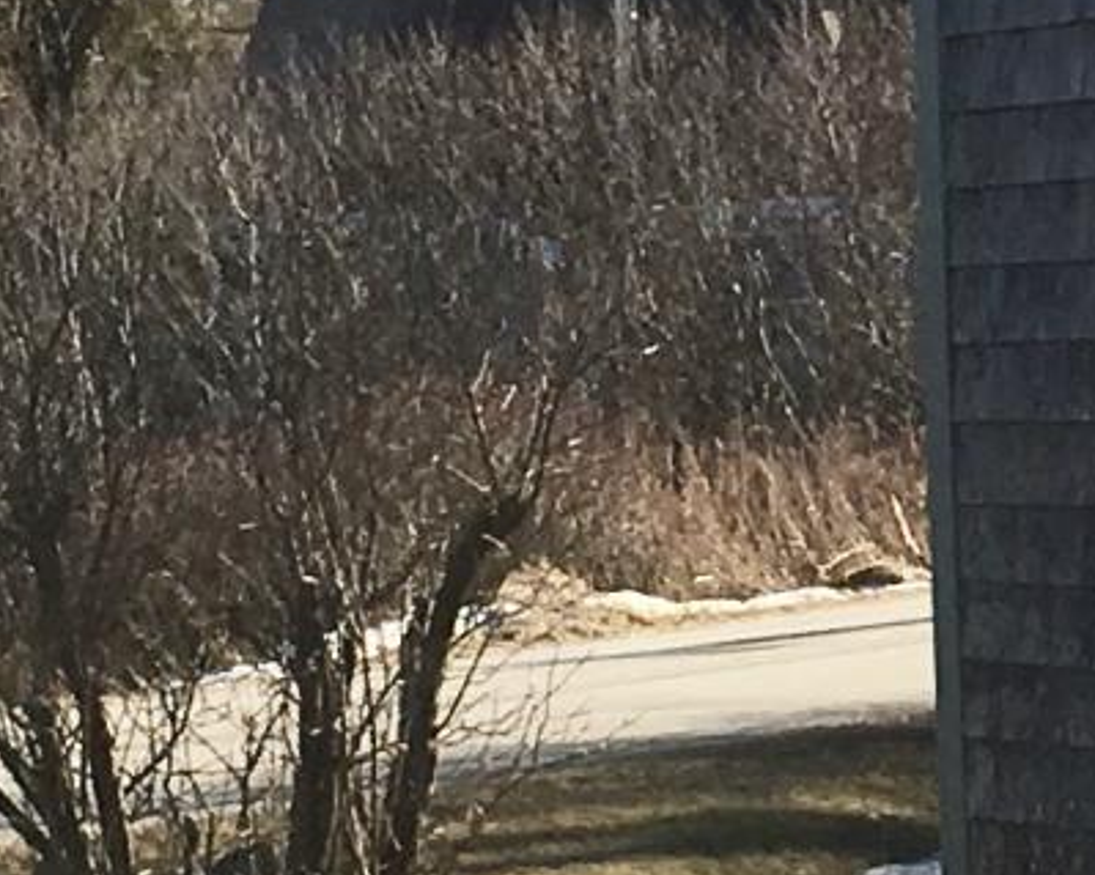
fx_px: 6901
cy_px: -22
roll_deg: +1.6
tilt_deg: +3.3
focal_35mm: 213
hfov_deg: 9.0
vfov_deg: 7.2
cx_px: 1279
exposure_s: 1/1508
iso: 25
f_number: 2.2
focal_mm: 4.15
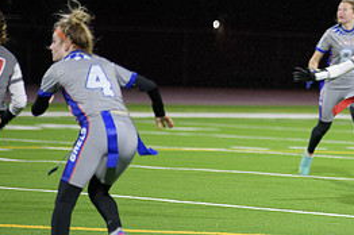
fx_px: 3811
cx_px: 359
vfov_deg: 3.5
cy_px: 64
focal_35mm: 388
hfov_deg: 5.3
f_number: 2.8
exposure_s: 1/200
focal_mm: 175
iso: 1250
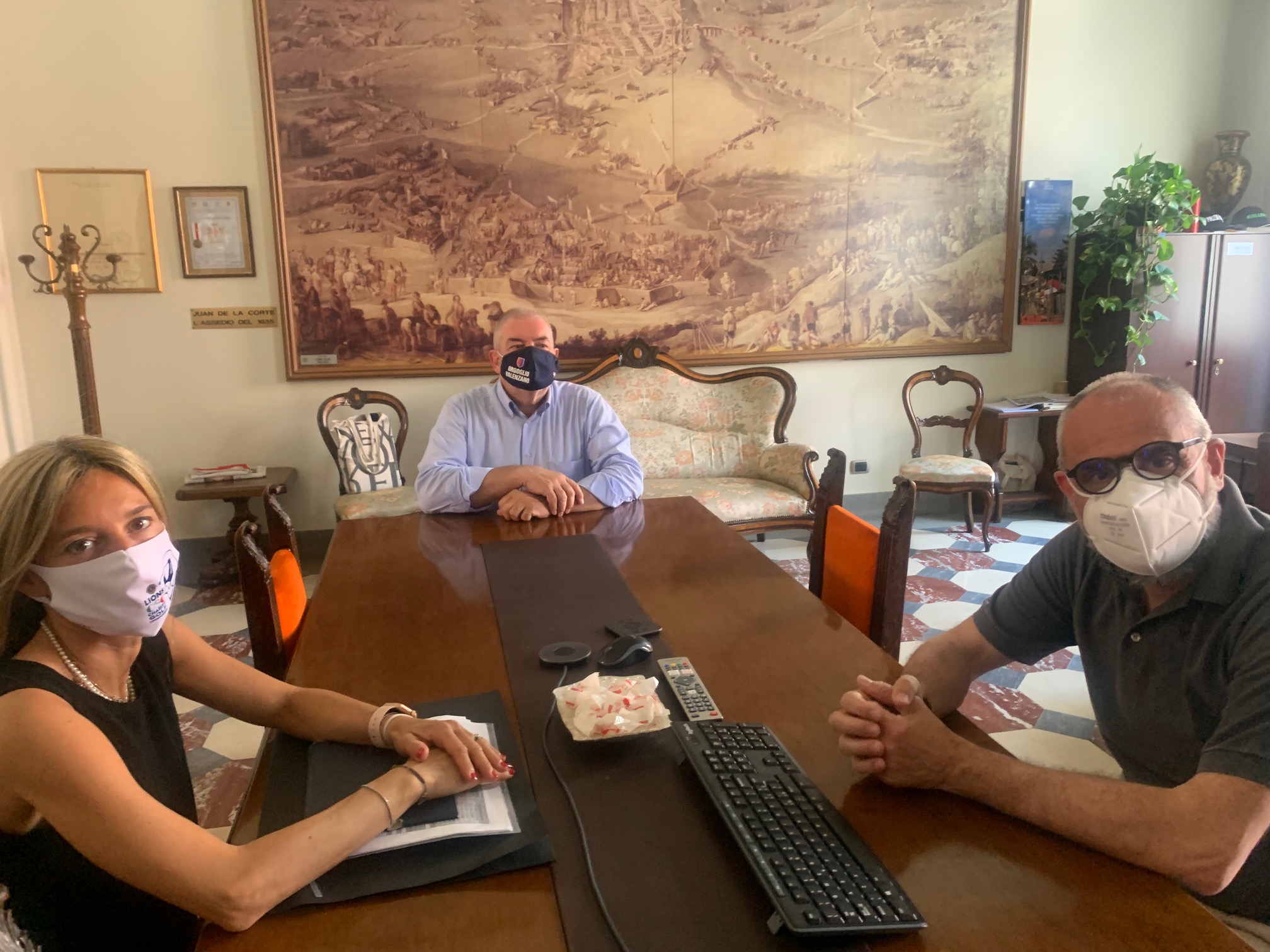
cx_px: 635
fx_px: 954
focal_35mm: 26
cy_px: 476
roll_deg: +0.2
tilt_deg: -11.9
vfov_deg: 53.1
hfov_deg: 67.3
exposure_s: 1/60
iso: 320
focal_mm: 4.25
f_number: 1.8
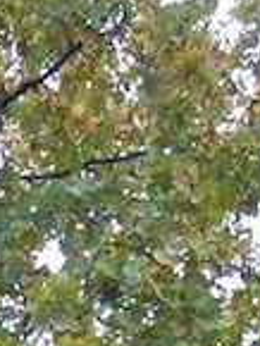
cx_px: -510
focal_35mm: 212
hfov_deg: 6.4
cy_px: 986
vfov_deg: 8.1
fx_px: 2120
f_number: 3.8
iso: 160
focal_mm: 5.3
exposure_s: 1/30
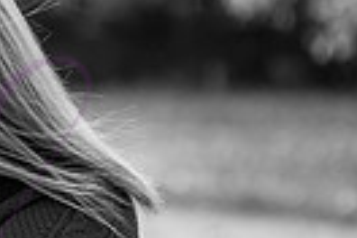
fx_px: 3480
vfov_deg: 3.9
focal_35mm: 351
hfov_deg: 5.8
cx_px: -130
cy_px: 112
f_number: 3.2
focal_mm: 80
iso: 400
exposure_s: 1/1000
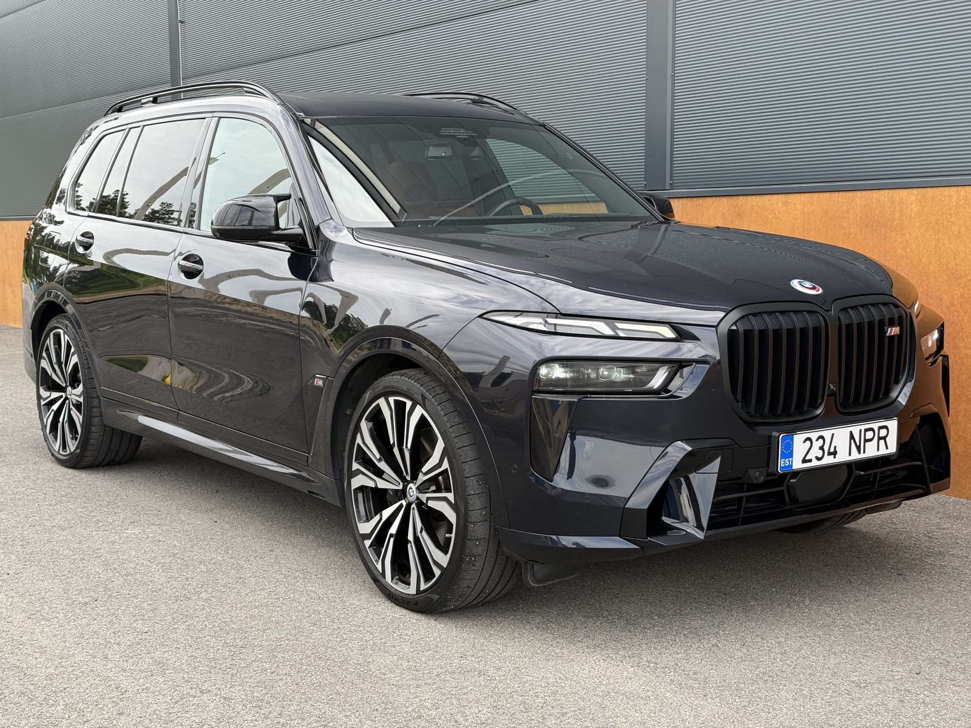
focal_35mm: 48
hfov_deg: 39.7
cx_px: 486
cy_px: 364
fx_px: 1346
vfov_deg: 30.3
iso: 100
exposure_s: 1/917
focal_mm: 6.76
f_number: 1.78
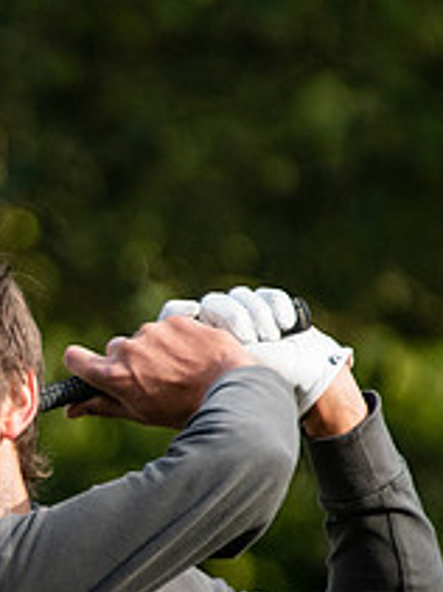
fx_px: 33888
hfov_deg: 0.7
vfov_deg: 1.0
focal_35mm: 1984
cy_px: 537
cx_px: -345
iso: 2000
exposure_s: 1/2000
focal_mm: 500
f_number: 5.6
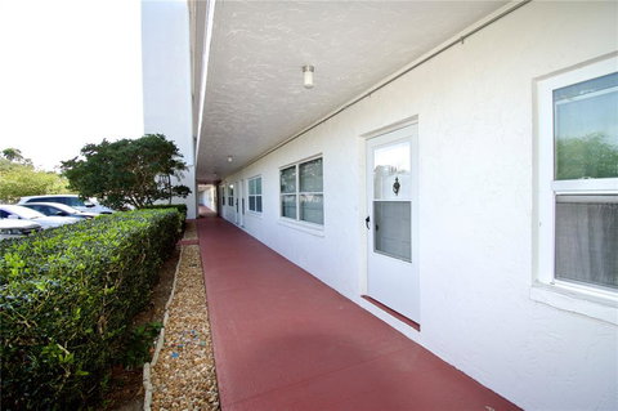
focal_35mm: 15
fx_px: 257
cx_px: 309
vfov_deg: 77.2
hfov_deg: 100.4
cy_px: 206
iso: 100
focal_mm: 10
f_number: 6.3
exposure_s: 1/200
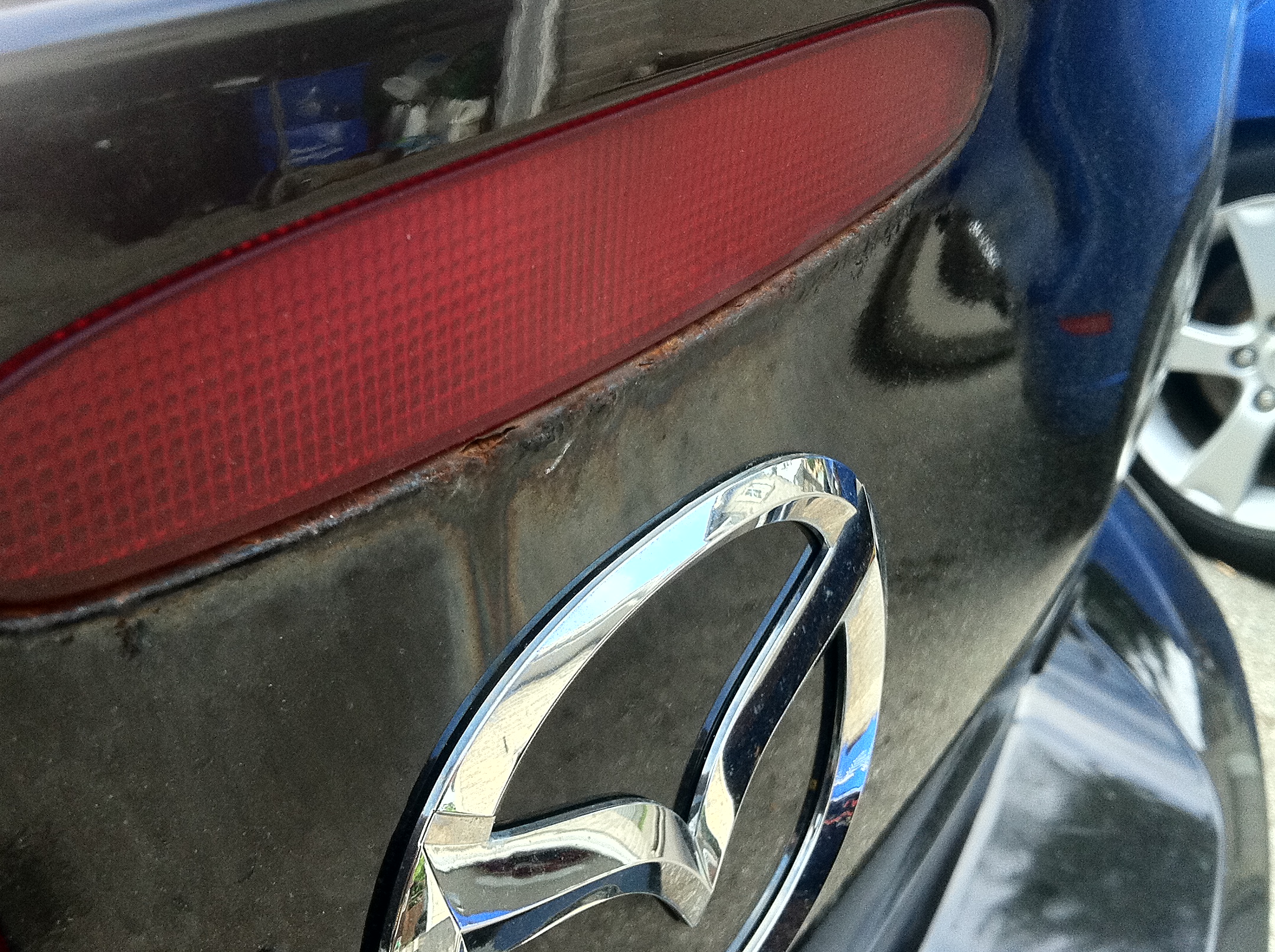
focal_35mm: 42
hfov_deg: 44.7
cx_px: 548
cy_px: 524
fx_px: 1545
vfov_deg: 34.2
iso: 125
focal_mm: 3.85
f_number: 2.8
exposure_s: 1/120
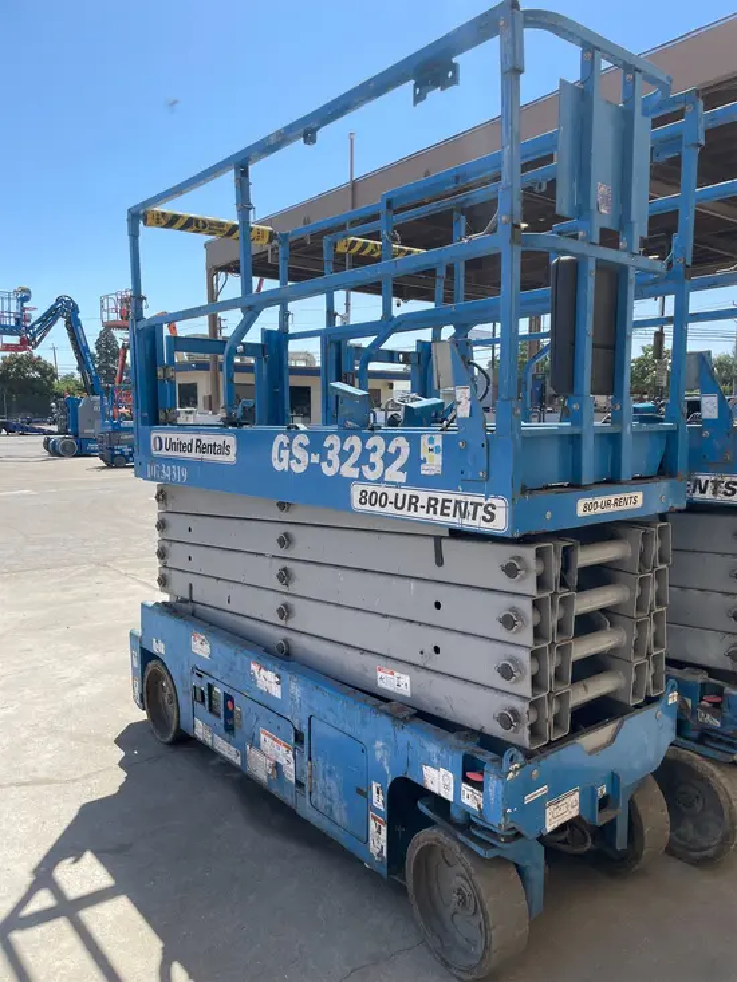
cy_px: 491
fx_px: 738
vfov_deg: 67.3
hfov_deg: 53.1
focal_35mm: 26
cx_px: 368
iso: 32
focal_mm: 4.2
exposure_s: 1/2304
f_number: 1.6
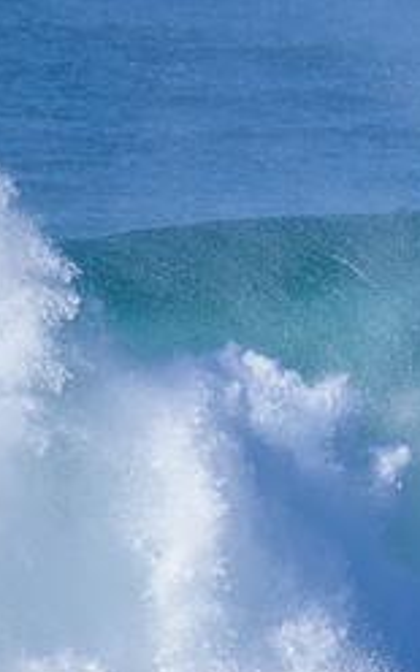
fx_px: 24413
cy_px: 478
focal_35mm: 1333
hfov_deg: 1.0
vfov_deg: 1.6
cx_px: 721
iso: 640
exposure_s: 1/2000
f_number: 8
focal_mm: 560
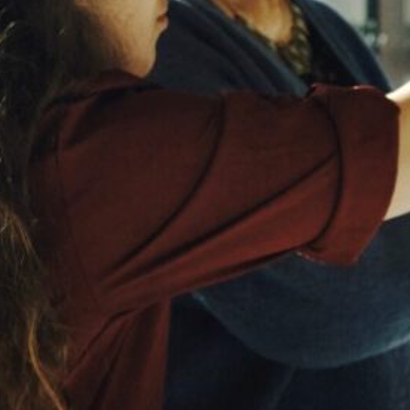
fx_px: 1688
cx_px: 195
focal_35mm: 126
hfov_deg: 13.8
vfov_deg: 13.8
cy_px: 128
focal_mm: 26
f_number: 3.5
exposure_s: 1/800
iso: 1600
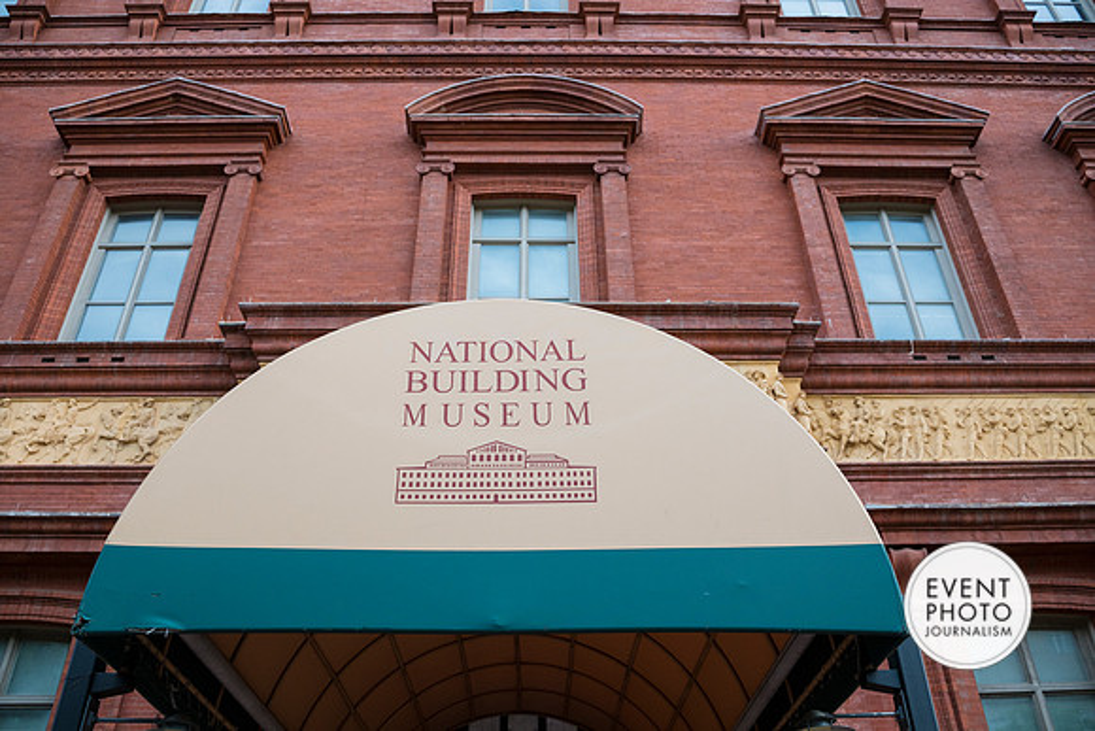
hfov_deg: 63.1
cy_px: 366
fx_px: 892
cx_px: 548
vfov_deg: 44.5
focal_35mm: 29
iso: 800
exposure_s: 1/1600
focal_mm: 28
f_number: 4
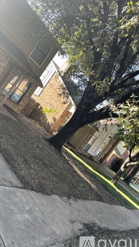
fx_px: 190
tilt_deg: -5.3
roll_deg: -34.6
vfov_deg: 66.1
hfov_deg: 39.7
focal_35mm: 29
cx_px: 46
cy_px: 125
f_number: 1.6
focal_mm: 5.1
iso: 32
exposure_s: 1/191
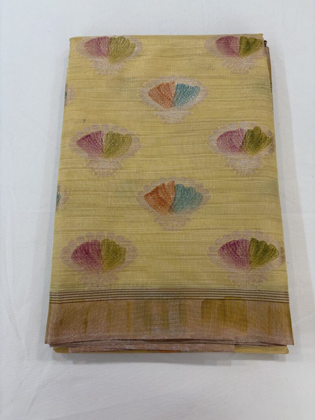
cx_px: 158
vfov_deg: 67.3
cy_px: 210
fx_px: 316
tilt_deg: -77.4
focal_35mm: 26
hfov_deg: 53.1
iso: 100
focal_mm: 5.96
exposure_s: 1/100
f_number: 1.6
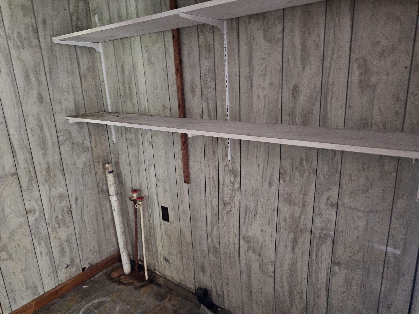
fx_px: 278
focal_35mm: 23
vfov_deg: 58.9
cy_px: 157
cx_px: 210
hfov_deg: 73.9
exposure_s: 1/24
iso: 800
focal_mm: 6.3
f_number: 1.7
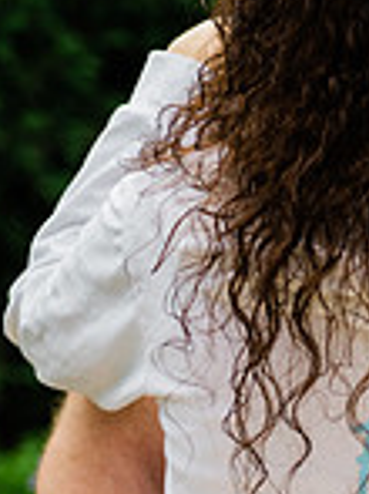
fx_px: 2434
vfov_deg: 11.6
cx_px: 483
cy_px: 326
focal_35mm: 171
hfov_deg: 8.5
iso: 320
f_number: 2.8
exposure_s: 1/160
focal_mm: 58
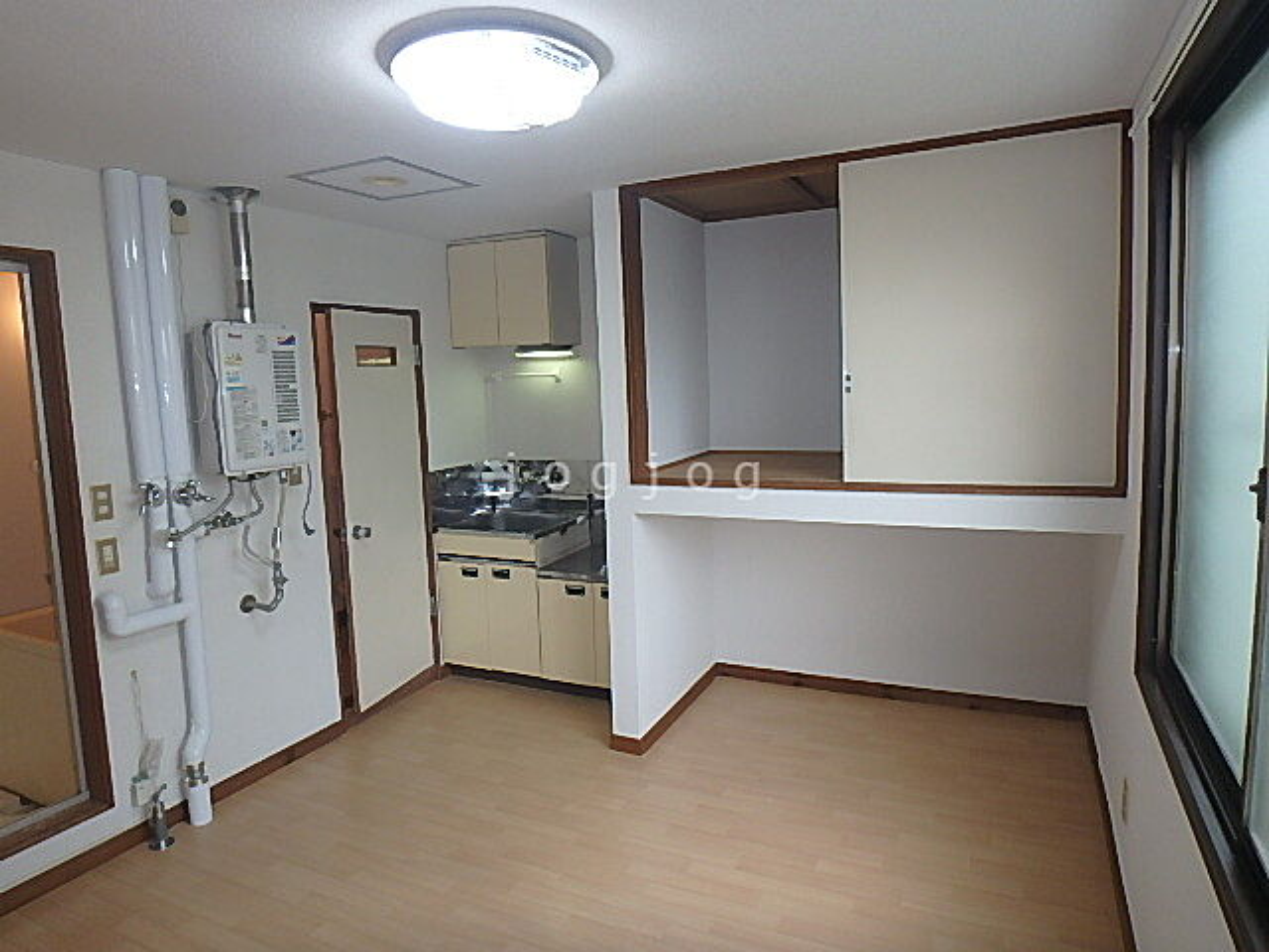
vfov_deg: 63.4
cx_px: 634
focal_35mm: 21
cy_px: 476
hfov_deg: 79.0
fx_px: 770
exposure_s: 1/60
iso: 160
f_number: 3.5
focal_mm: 3.7
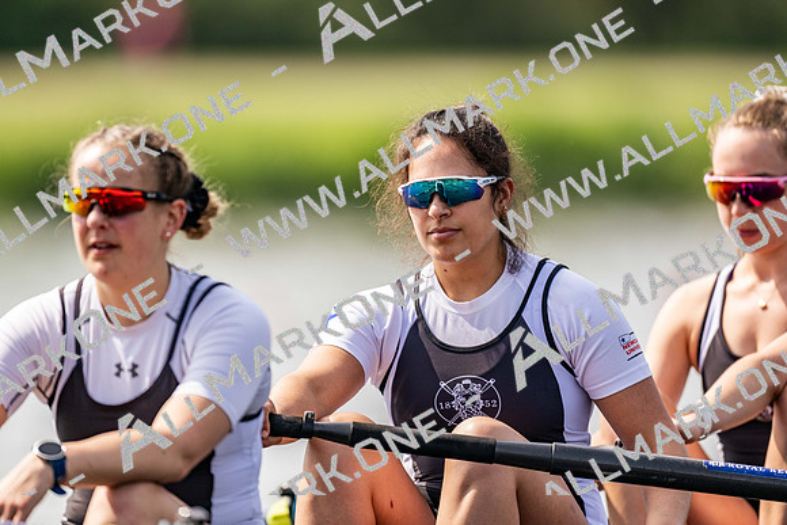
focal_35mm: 600
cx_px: 394
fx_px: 13119
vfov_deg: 2.3
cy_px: 262
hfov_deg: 3.4
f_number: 4
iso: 450
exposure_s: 1/2500
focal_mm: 600
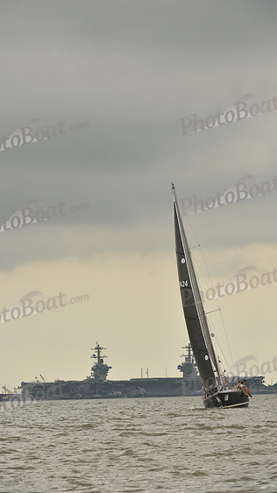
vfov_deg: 7.7
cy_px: 252
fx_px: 3670
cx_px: 135
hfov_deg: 4.3
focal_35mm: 281
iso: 400
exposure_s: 1/800
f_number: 10
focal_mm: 260
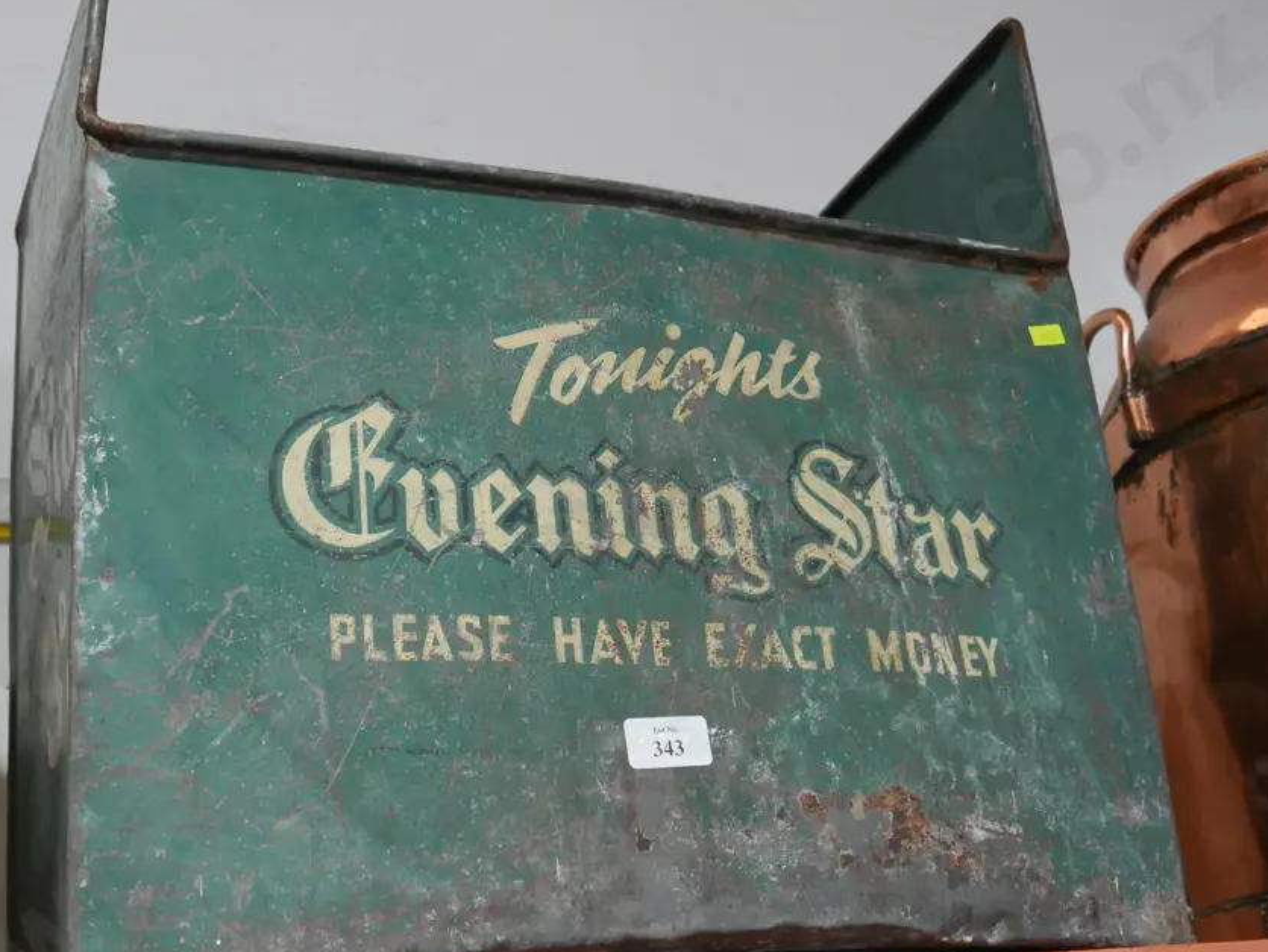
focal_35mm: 49
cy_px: 504
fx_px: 1796
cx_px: 622
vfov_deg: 29.7
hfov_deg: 38.9
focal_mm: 20
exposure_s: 1/60
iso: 640
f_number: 4.4
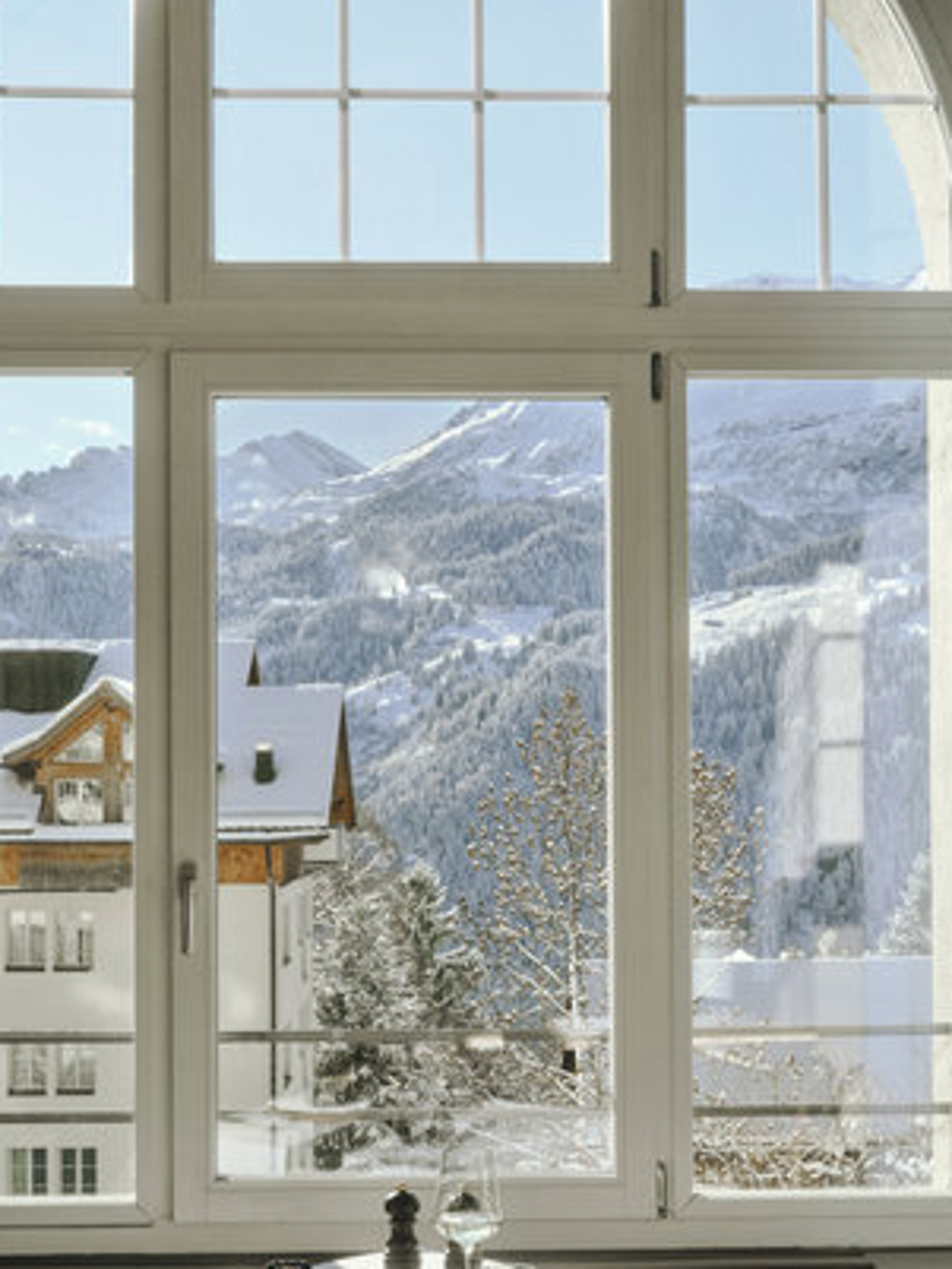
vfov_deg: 31.6
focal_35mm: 61
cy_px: 747
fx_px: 2236
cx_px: 452
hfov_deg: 24.0
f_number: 22
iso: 4000
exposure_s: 1/250
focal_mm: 64
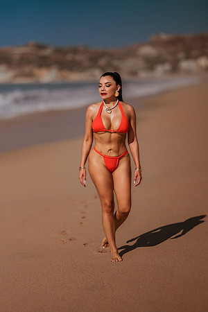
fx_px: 1170
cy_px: 156
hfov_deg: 10.2
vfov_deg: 15.2
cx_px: 104
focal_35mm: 135
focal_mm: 135
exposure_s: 1/8000
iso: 50
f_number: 1.8
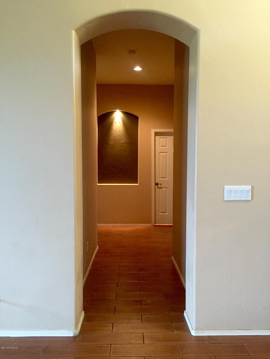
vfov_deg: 61.7
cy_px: 180
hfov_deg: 48.2
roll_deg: -0.2
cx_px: 135
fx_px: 302
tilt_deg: -4.3
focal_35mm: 29
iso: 250
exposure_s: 1/30
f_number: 2.2
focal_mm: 4.15
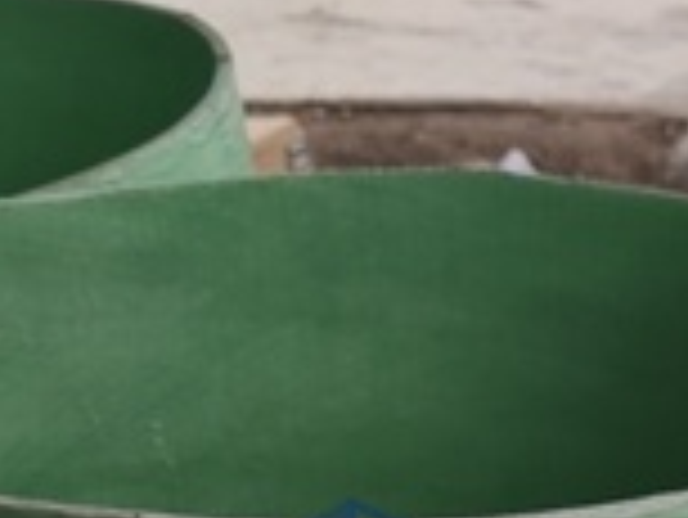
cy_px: 838
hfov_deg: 17.8
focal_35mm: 98
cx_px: 1048
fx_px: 1949
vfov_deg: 13.9
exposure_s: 1/186
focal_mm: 4.71
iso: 50
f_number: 1.79
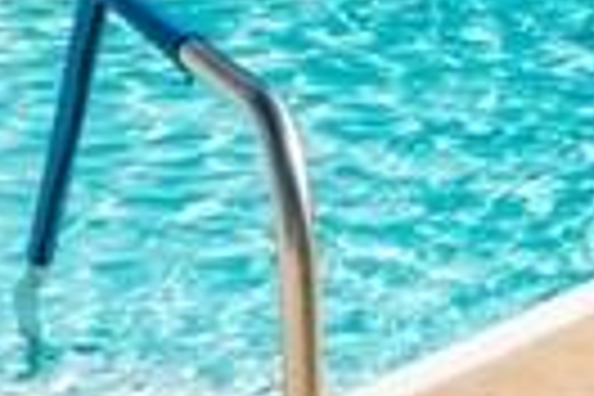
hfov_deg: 12.4
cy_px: -448
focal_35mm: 163
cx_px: -54
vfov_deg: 8.0
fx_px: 2689
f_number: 13
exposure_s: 1/800
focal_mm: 14
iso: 1000
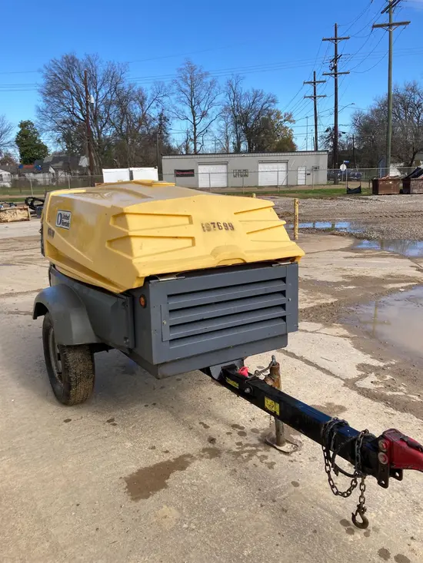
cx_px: 212
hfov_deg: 49.8
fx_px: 456
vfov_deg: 63.4
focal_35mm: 28
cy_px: 282
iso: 20
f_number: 1.8
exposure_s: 1/1429
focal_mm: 3.99
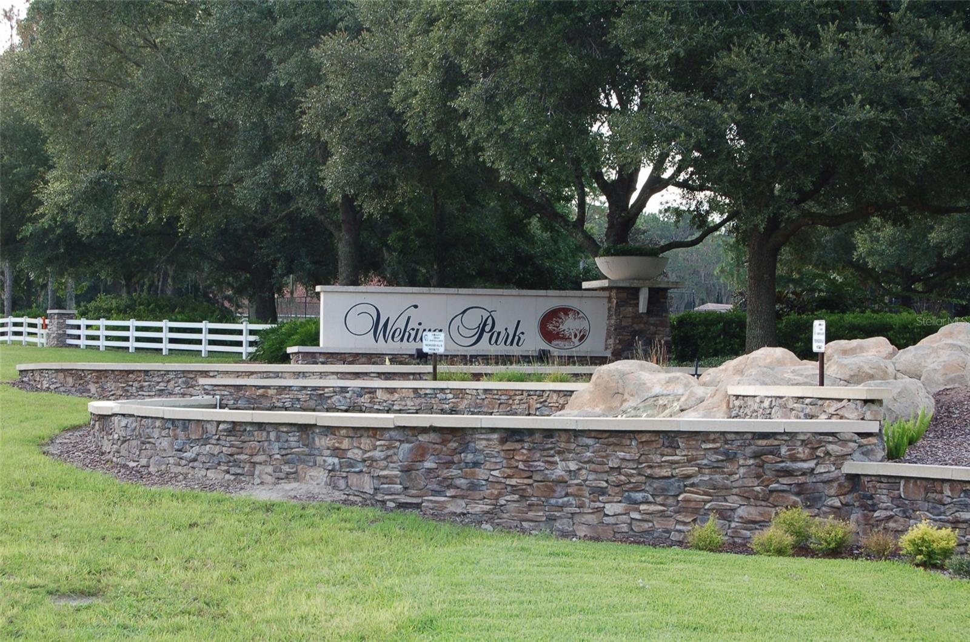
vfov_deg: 16.5
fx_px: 2218
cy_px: 321
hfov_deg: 24.7
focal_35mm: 82
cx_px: 485
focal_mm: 55
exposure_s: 1/60
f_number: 8
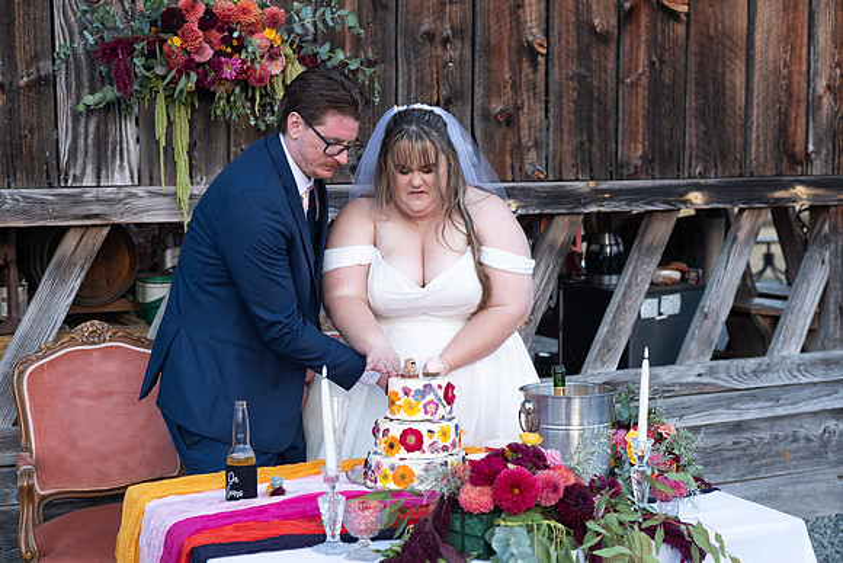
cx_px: 422
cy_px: 282
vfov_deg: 24.6
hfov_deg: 36.2
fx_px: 1288
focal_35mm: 55
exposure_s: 1/320
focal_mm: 55
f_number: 4
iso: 1250
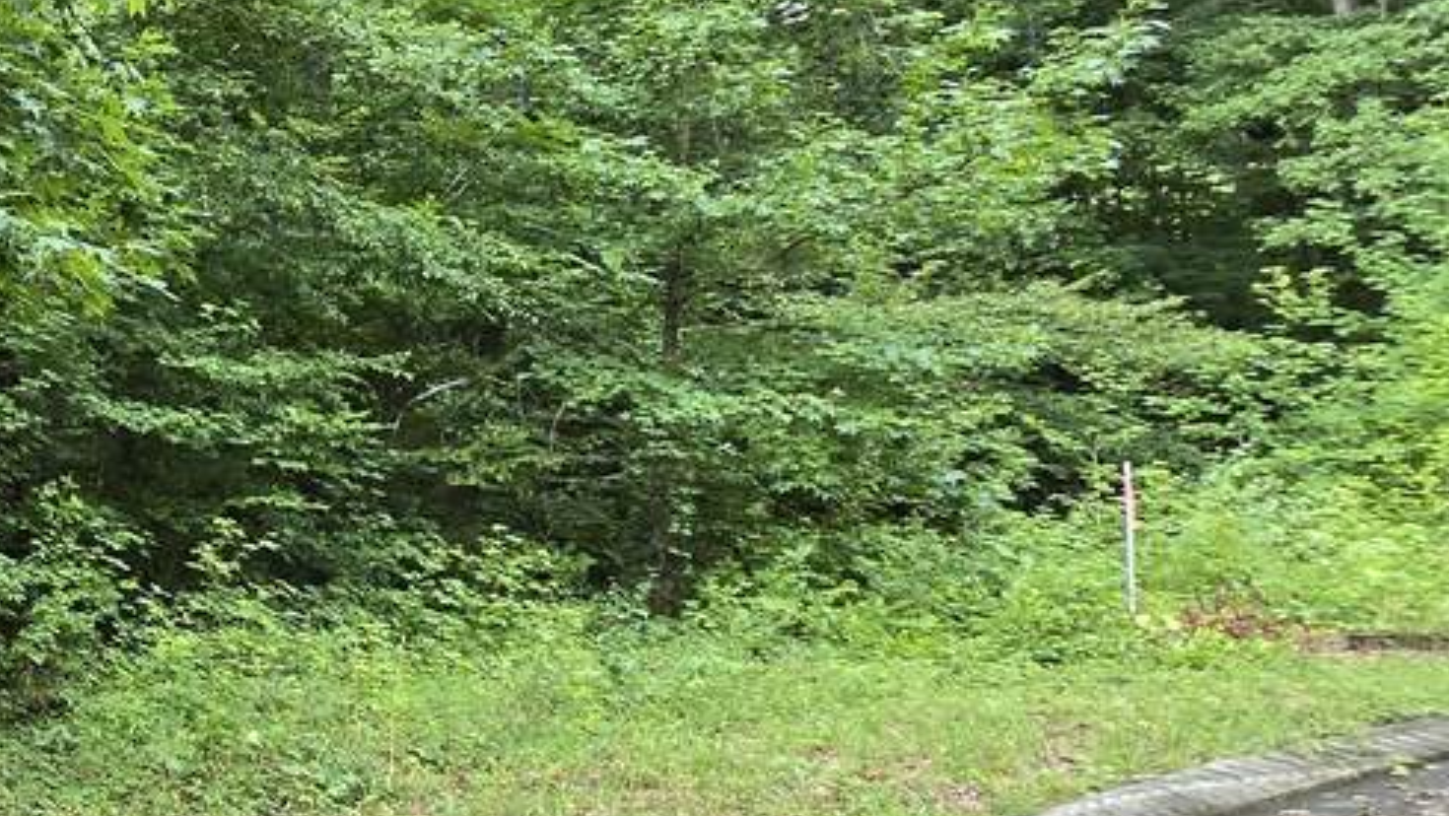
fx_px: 1422
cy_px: 438
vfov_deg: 32.0
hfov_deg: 36.9
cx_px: -393
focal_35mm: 37
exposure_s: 1/60
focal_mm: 2.2
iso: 125
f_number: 2.2
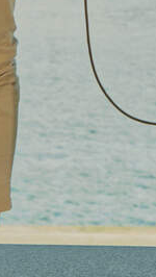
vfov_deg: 7.1
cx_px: -94
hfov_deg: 4.1
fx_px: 2151
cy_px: -240
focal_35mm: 293
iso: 1000
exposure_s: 1/60
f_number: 5.6
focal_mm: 60
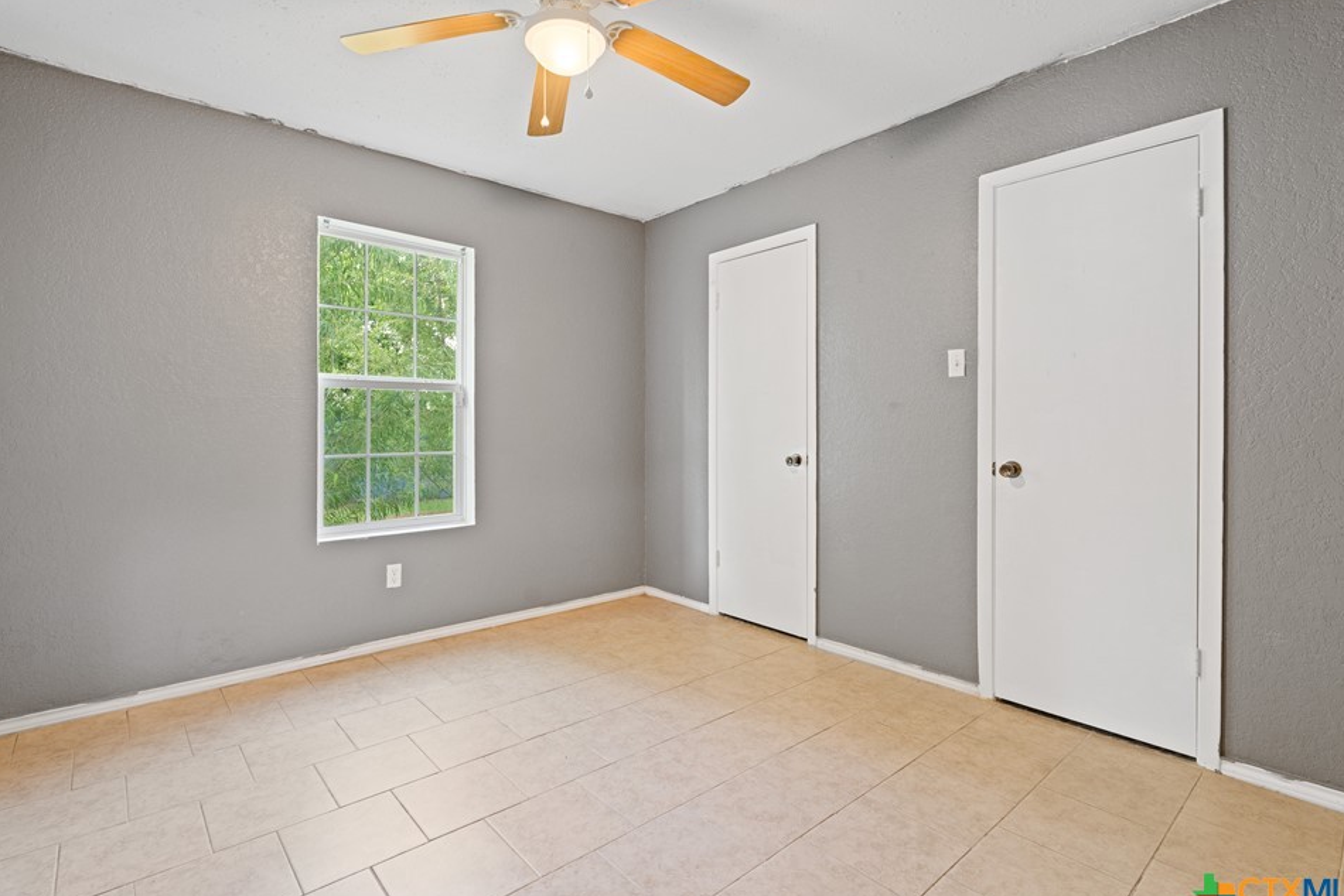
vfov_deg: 73.8
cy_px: 431
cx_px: 631
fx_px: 597
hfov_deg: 96.6
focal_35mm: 16
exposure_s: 1/2
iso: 800
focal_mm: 14
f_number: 8
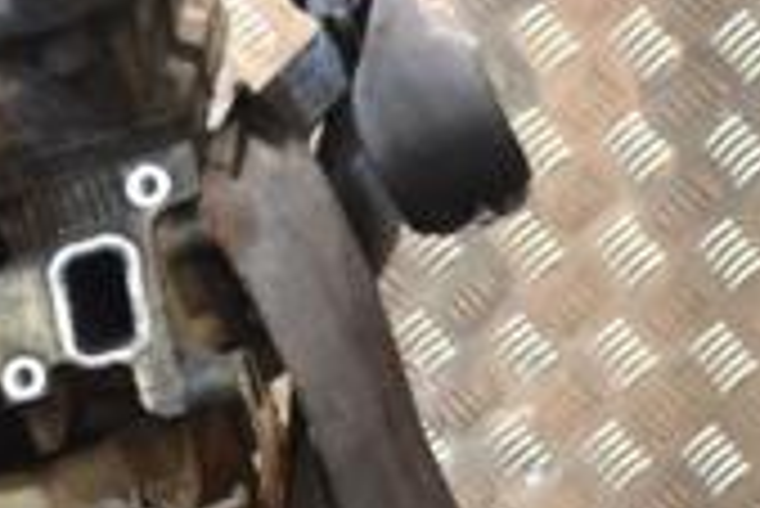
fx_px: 2704
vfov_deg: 10.5
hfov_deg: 15.1
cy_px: 643
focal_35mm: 128
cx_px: -283
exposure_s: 1/80
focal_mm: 24
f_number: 4.5
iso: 3200
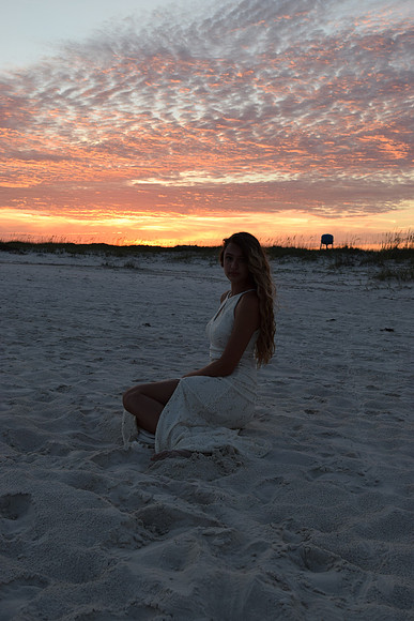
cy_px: 310
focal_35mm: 38
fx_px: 646
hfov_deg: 35.5
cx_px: 207
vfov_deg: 51.3
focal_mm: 25
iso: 400
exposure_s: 1/160
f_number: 6.3
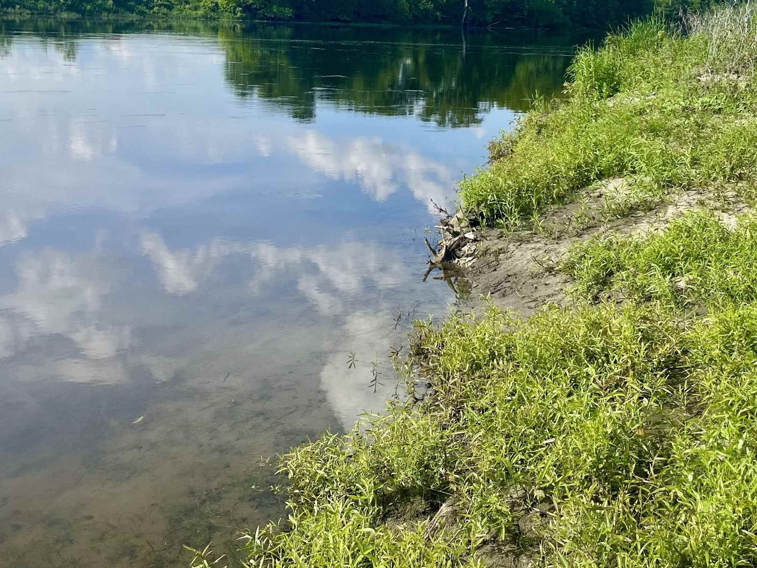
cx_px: 423
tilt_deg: -6.2
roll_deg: -1.8
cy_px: 104
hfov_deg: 42.9
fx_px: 962
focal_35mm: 44
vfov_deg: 31.9
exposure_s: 1/3311
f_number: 1.6
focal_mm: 5.1
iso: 50
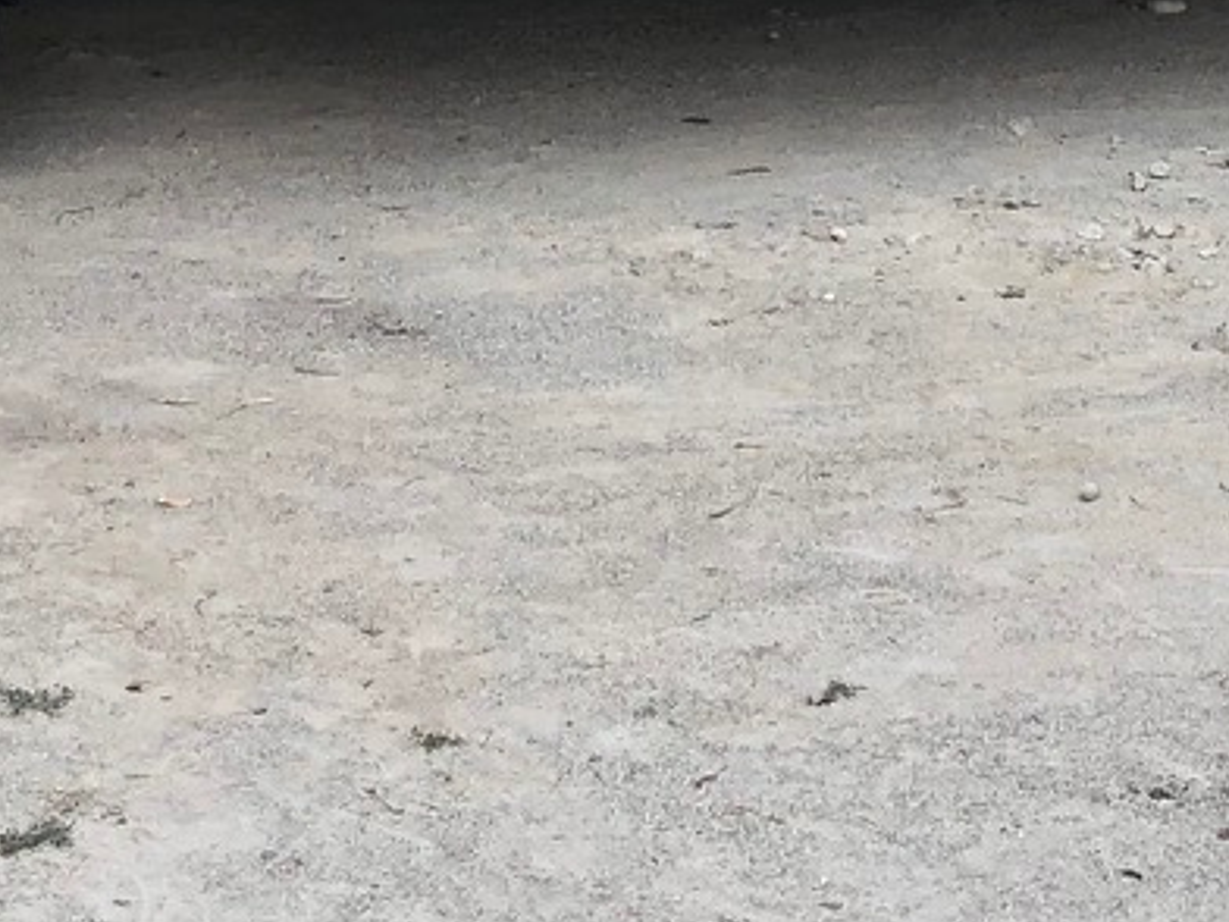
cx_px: 1066
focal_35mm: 144
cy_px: -1286
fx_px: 5113
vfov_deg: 9.2
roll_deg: -0.3
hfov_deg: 13.6
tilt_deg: +1.9
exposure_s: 1/428
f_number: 1.8
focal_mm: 3.99
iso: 20
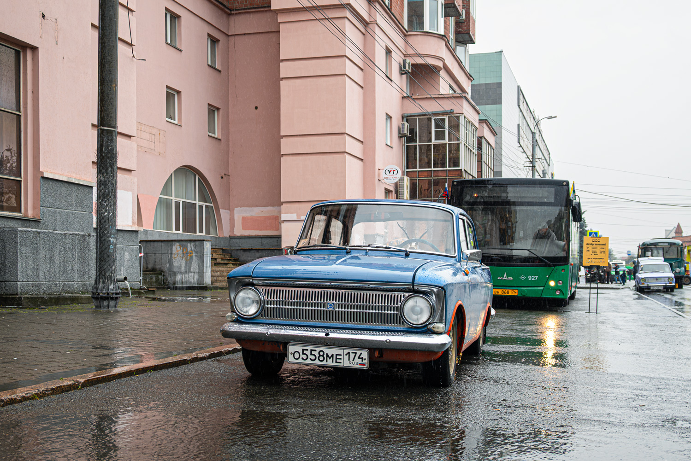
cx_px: 346
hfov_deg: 55.8
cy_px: 230
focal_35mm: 34
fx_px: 653
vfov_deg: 38.9
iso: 320
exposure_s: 1/250
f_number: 5
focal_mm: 34
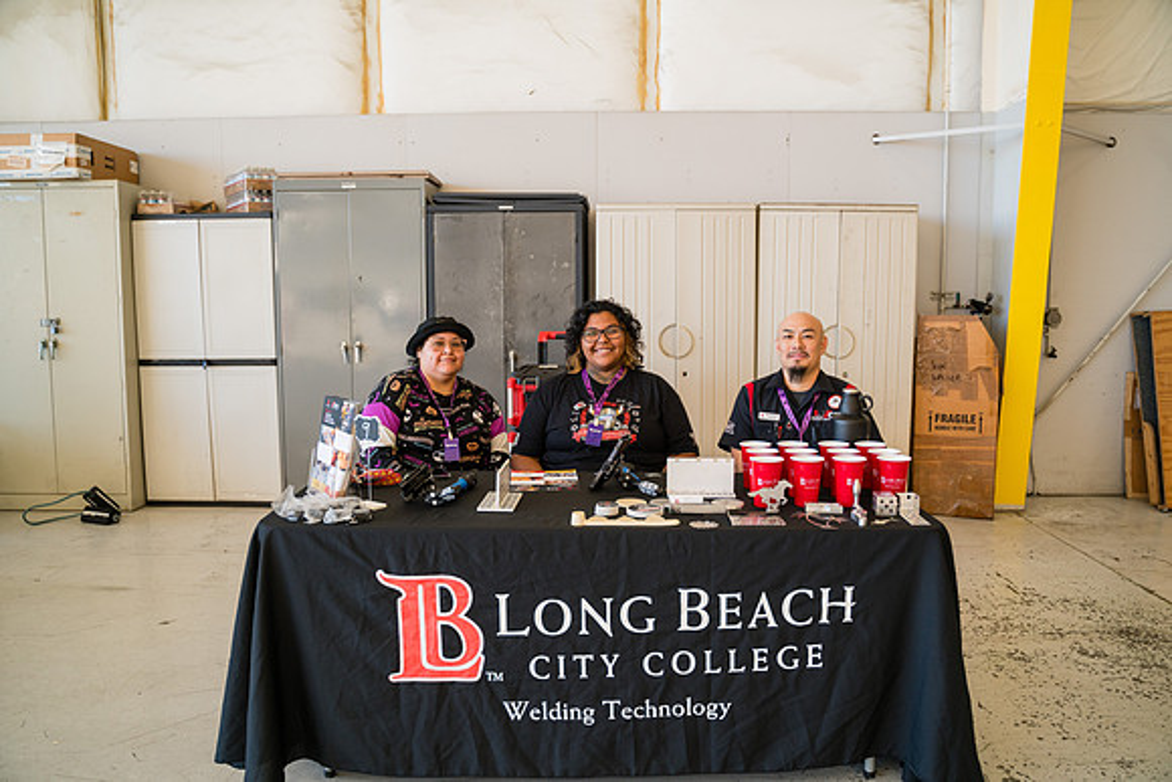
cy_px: 391
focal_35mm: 30
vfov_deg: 43.6
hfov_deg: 61.9
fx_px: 977
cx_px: 586
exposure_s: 1/400
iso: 400
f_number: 3.2
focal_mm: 30
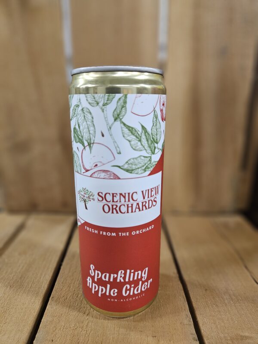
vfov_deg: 73.9
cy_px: 172
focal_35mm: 23
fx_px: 229
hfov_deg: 58.9
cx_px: 129
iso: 500
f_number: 1.8
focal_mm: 5.4
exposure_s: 1/120
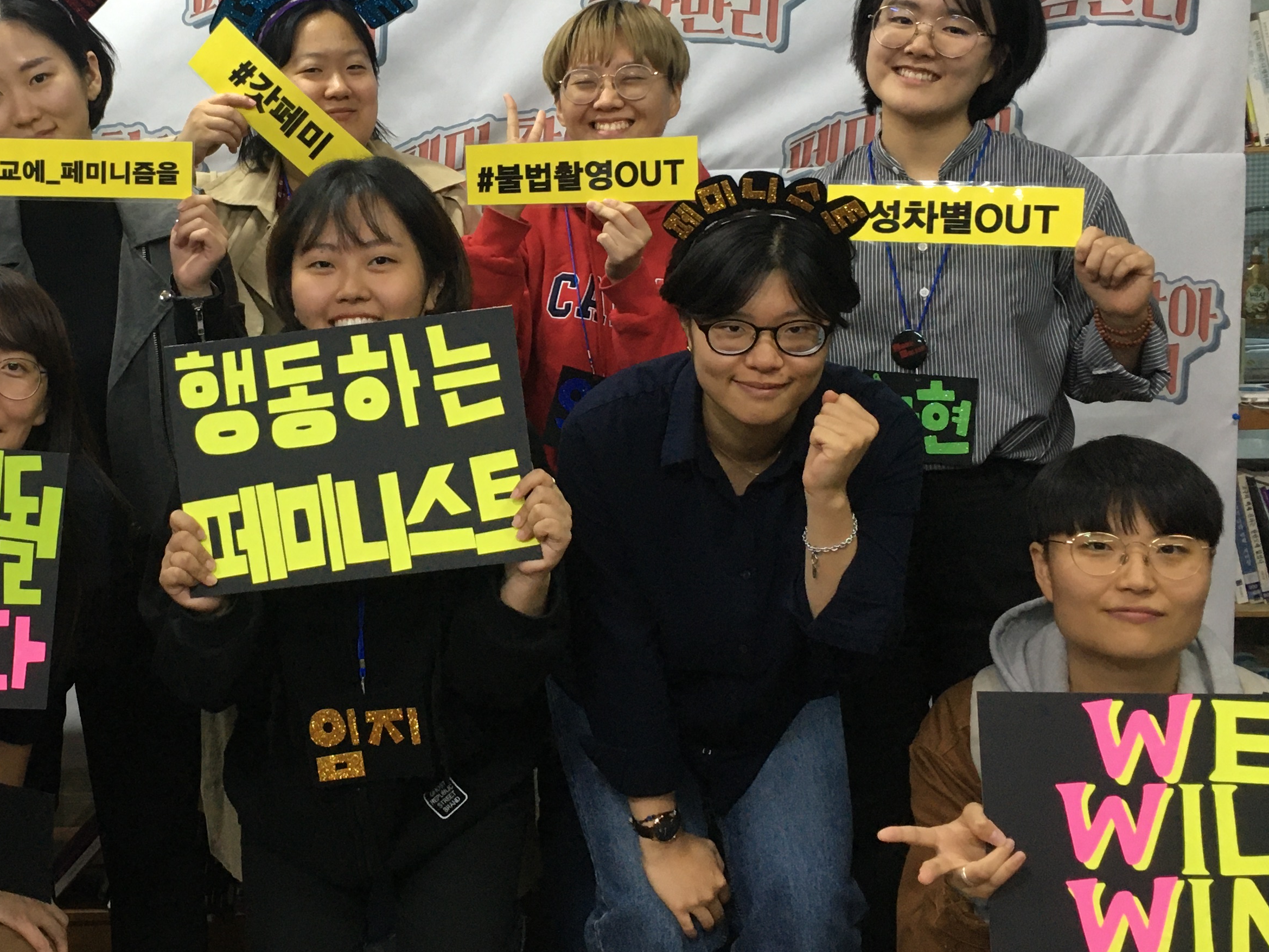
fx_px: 1833
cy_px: 351
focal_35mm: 50
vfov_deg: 29.0
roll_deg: +2.0
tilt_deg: -7.0
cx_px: 353
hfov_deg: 37.5
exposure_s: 1/30
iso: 100
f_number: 2.2
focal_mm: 4.15
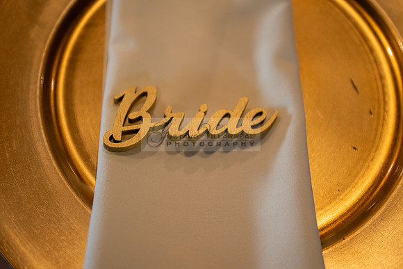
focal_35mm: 50
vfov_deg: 27.0
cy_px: 134
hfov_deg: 39.6
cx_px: 202
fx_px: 560
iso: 160
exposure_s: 1/100
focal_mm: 50
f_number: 2.8
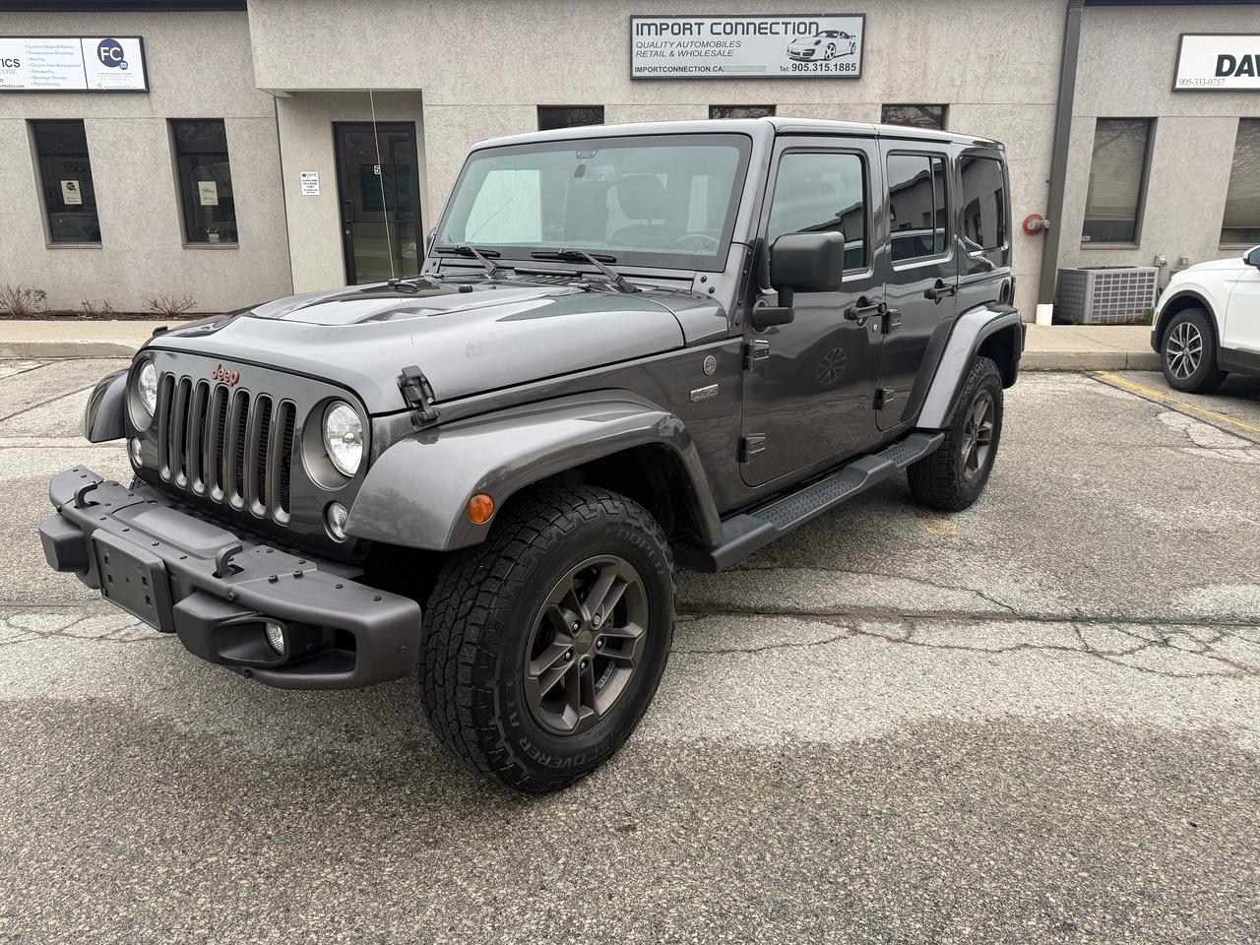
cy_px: 472
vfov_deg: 56.8
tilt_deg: -14.8
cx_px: 630
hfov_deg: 71.6
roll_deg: +0.5
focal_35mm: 24
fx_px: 874
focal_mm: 6.76
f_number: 1.78
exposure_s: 1/470
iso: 80
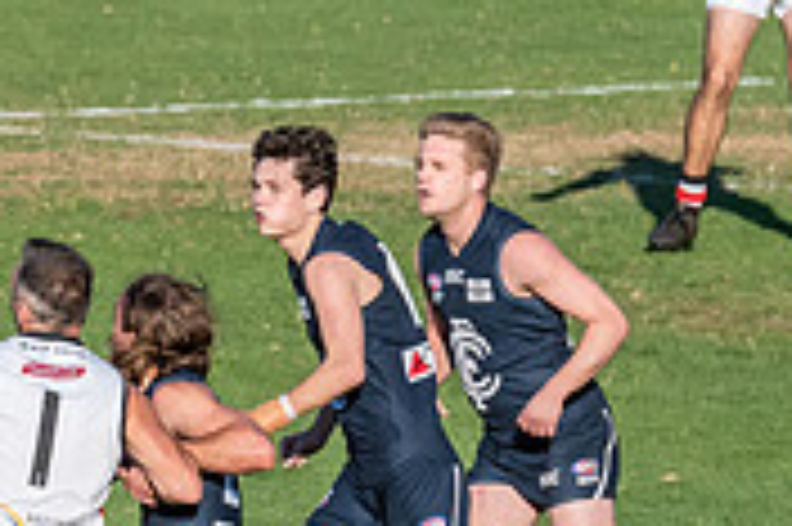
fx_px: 29078
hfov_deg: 1.6
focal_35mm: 1323
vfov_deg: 1.0
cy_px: 259
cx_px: -251
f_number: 10
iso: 800
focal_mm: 260
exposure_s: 1/2500
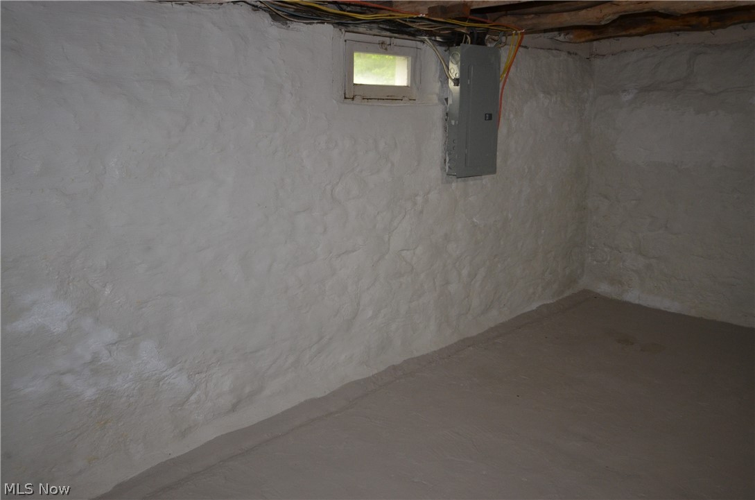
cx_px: 378
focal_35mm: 30
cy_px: 250
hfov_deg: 62.0
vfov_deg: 43.4
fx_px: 628
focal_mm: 20
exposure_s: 1/60
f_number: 5.6
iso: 800
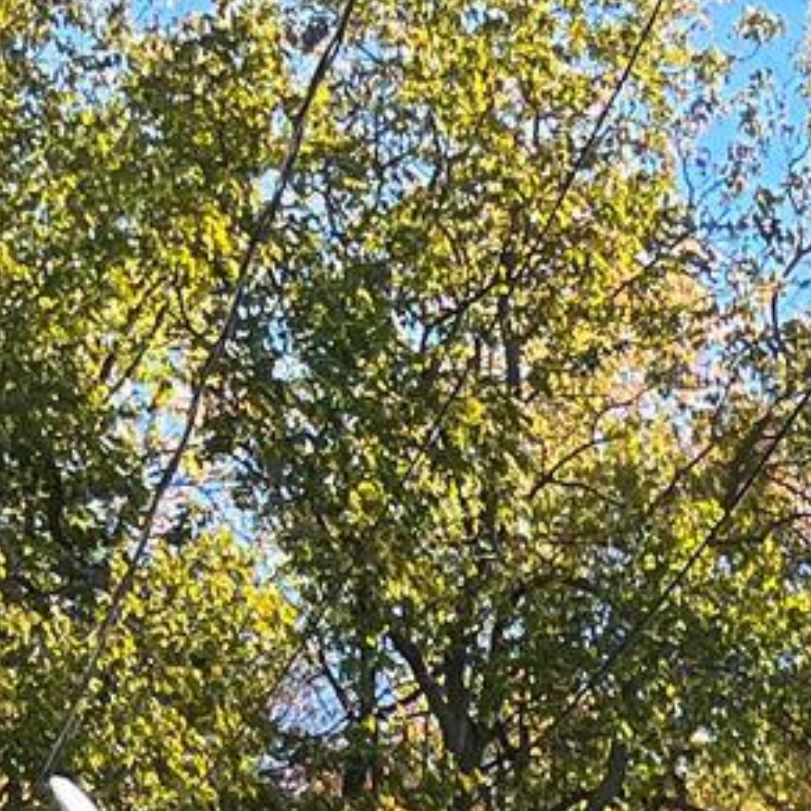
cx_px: 1244
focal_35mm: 161
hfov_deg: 10.5
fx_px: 4268
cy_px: 2036
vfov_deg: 9.5
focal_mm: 5.1
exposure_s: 1/810
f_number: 1.6
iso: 50
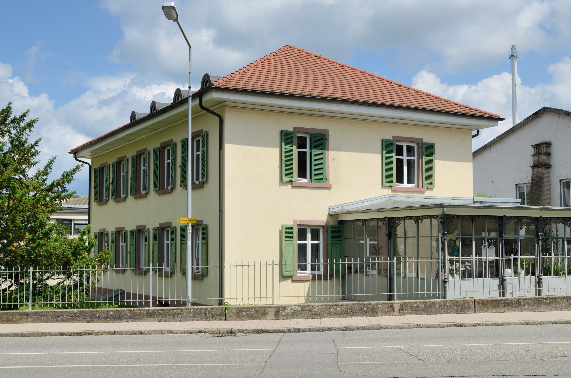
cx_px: 328
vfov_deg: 28.5
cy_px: 189
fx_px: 744
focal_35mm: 47
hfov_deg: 41.9
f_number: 9
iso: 100
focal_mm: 26
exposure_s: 1/250
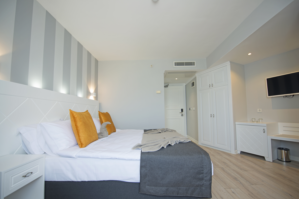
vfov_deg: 77.3
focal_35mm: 15
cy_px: 106
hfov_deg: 100.4
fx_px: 125
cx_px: 146
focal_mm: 14
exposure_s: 1/30
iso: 100
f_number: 3.2
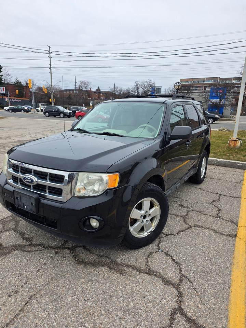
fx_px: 218
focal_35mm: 23
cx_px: 123
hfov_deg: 58.9
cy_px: 164
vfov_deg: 73.9
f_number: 1.7
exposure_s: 1/1332
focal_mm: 6.25
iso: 80
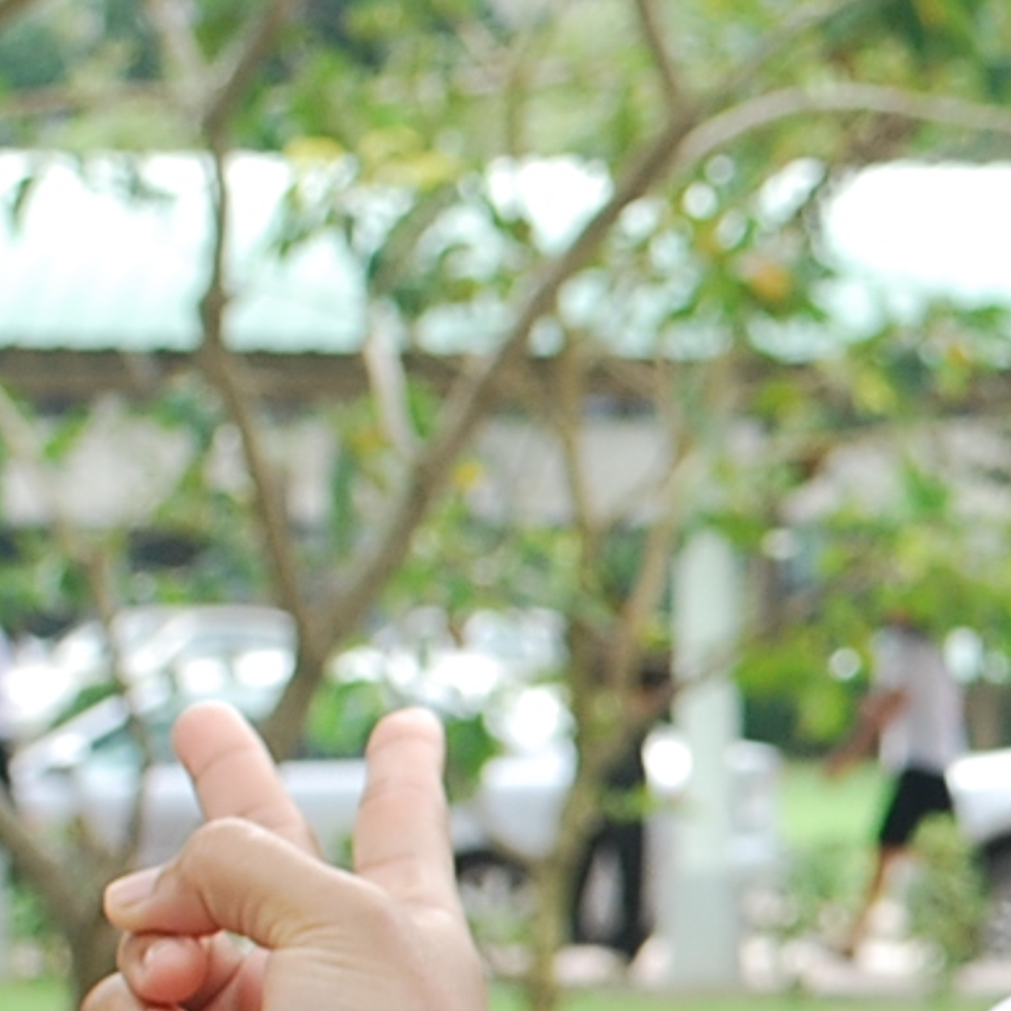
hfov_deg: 9.0
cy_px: 944
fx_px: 6050
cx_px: 1947
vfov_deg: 9.5
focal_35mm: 183
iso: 200
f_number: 6.3
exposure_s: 1/60
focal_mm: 29
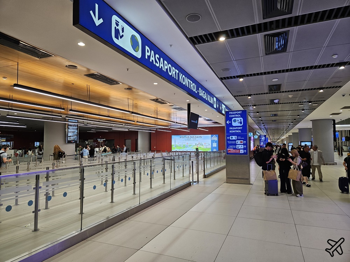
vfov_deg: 58.9
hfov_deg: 73.9
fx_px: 233
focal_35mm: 23
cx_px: 175
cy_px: 131
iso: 125
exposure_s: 1/100
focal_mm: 5.4
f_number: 1.8
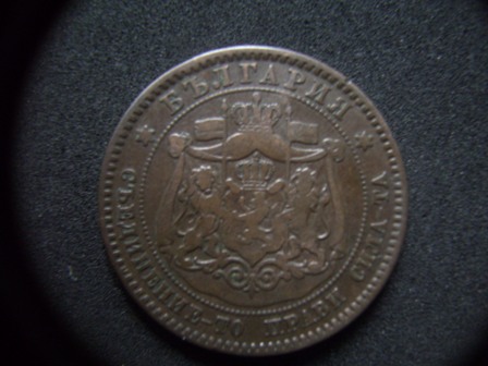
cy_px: 183
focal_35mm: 34
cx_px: 244
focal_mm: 5.7
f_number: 2.9
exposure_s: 1/8
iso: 160
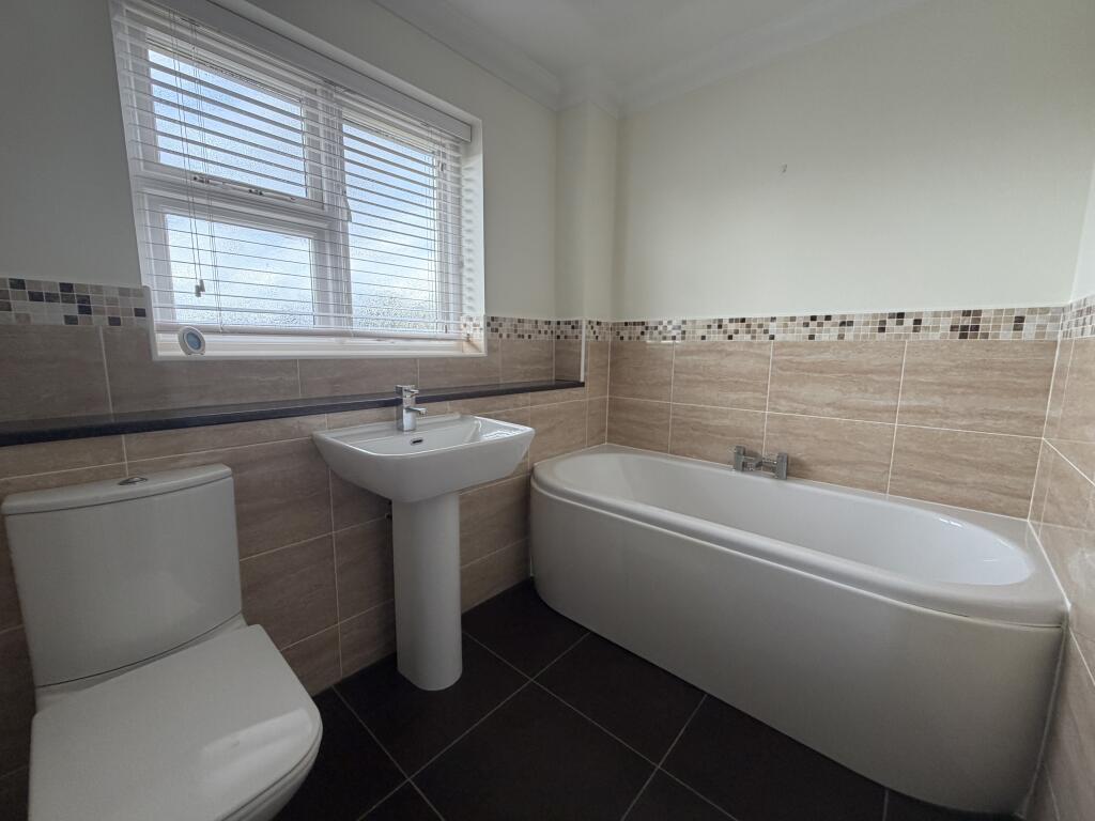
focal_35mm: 14
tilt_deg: -7.3
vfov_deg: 85.7
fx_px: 443
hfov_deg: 102.1
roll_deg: -0.3
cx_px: 548
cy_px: 410
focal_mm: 2.22
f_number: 2.2
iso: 160
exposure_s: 1/121
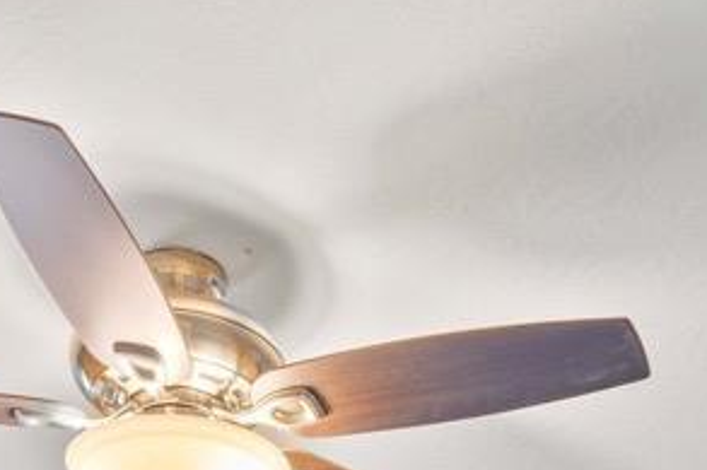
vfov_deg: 12.5
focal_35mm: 82
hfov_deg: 24.6
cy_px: 1174
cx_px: 502
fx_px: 1609
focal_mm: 16
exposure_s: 1.6
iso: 250
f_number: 9
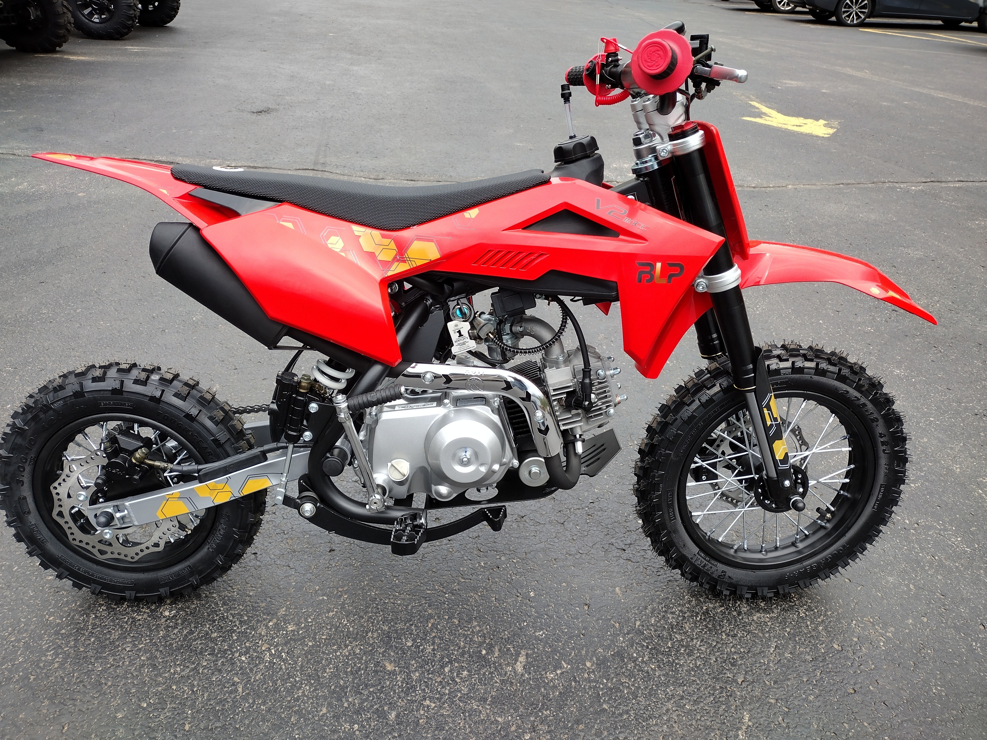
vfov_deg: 51.4
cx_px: 494
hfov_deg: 65.3
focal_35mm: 27
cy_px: 370
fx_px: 770
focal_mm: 4.71
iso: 100
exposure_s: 1/387
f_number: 1.7
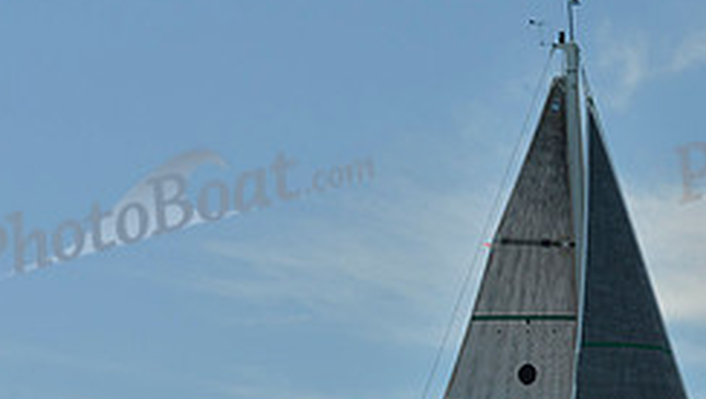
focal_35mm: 174
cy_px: 587
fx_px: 3262
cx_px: 525
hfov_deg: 12.3
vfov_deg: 6.9
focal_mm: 70
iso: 280
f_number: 7.1
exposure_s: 1/1600
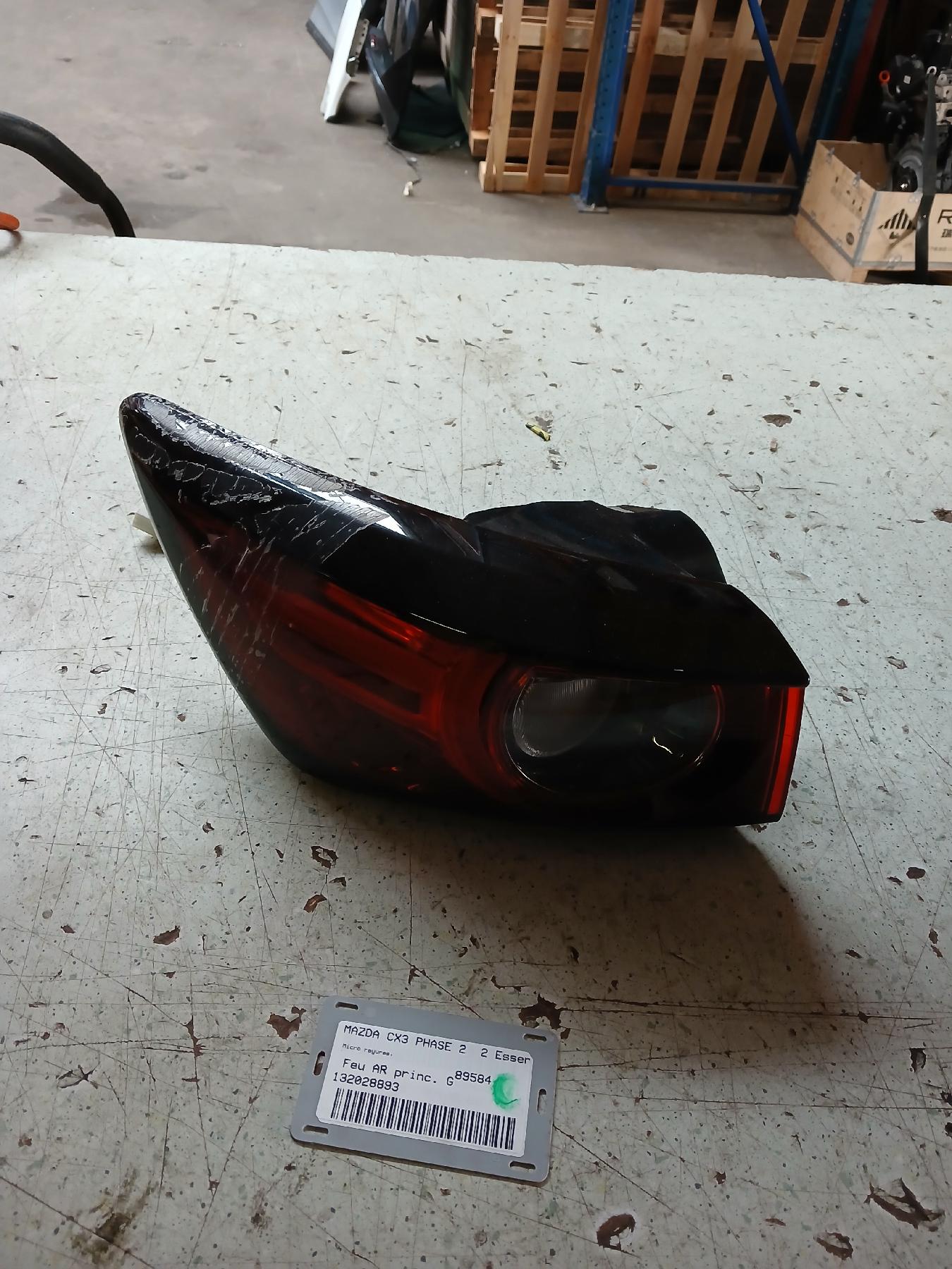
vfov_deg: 65.3
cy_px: 634
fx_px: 990
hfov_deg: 51.4
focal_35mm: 27
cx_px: 476
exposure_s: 1/50.3
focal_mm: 3.98
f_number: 1.8
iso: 250
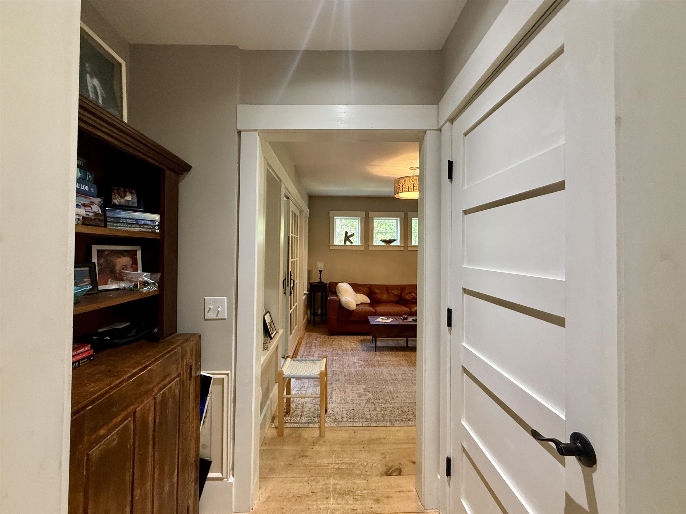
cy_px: 257
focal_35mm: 14
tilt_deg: -0.6
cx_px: 343
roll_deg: -1.4
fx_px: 277
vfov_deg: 85.7
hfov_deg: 102.1
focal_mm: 2.22
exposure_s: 1/60
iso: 320
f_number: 2.2
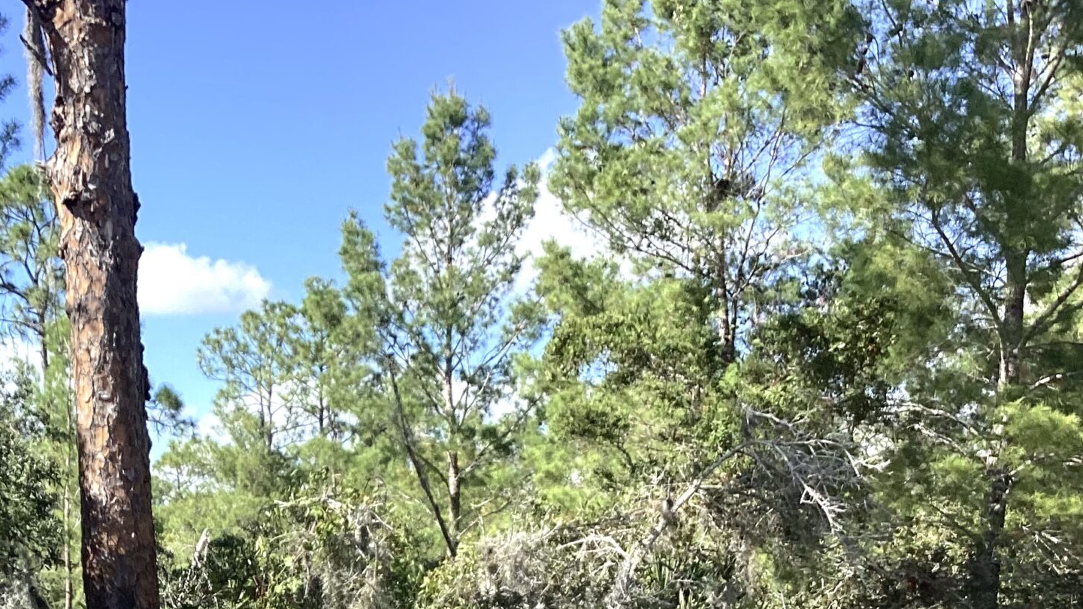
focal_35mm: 60
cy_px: 665
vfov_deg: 19.3
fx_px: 1723
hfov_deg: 33.8
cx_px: 213
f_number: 2.4
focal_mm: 3.3
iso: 25
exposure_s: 1/608
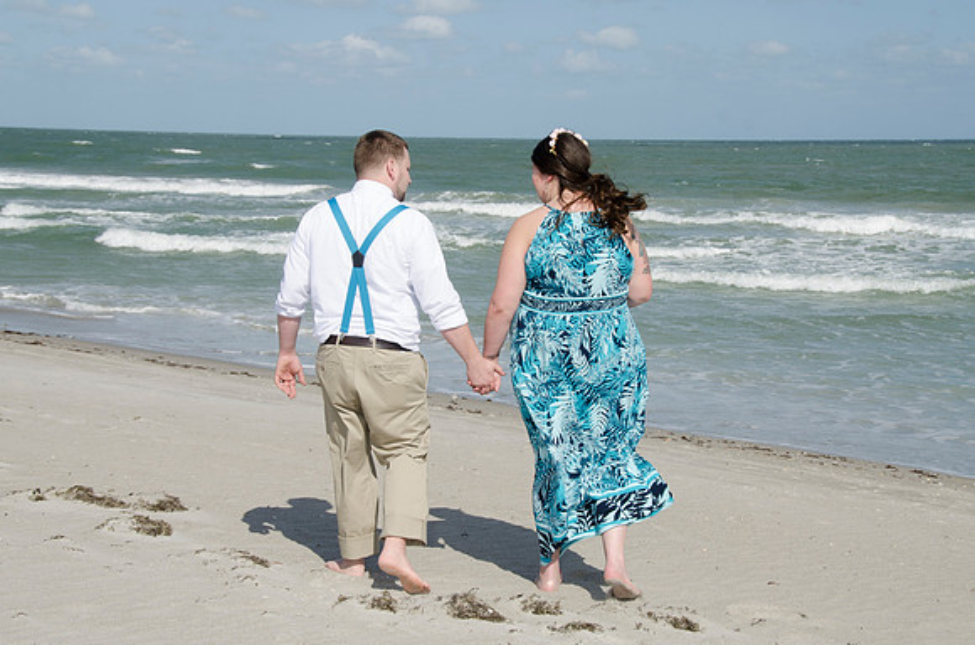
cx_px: 488
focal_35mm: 63
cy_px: 322
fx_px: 1703
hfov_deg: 32.0
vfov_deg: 21.5
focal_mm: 42
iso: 100
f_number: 11
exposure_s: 1/250
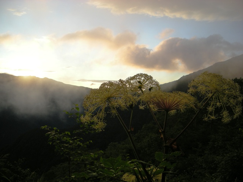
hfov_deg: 52.6
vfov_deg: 40.7
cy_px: 91
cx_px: 122
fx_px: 246
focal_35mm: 35
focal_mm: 5.7
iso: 50
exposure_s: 1/350
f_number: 2.8
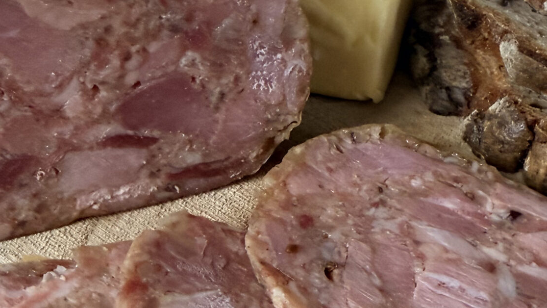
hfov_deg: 34.8
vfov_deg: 19.9
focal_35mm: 60
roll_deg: -3.4
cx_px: 315
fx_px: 870
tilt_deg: -40.4
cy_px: 220
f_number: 2.2
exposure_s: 1/97
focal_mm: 2.22
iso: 320
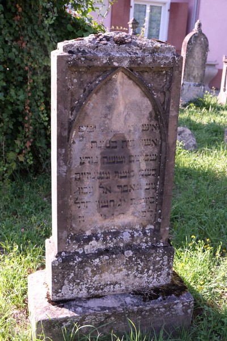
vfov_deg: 43.6
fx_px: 426
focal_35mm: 45
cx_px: 114
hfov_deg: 29.9
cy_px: 170
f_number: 7.1
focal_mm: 30.2
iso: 5000
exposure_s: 1/1700
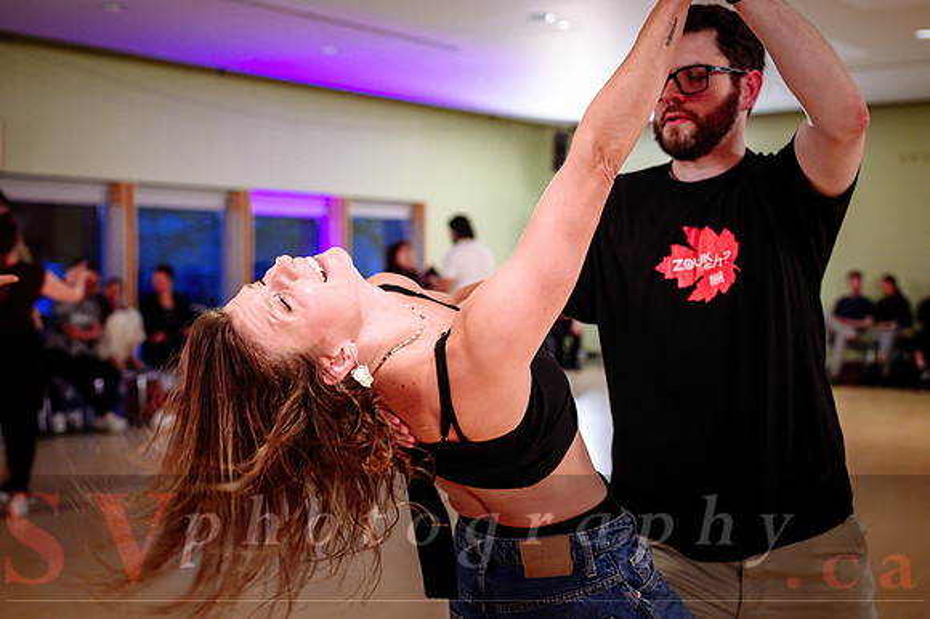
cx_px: 465
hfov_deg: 46.4
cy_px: 310
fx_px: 1084
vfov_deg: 31.9
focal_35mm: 42
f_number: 2
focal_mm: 28
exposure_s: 1/320
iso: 1250
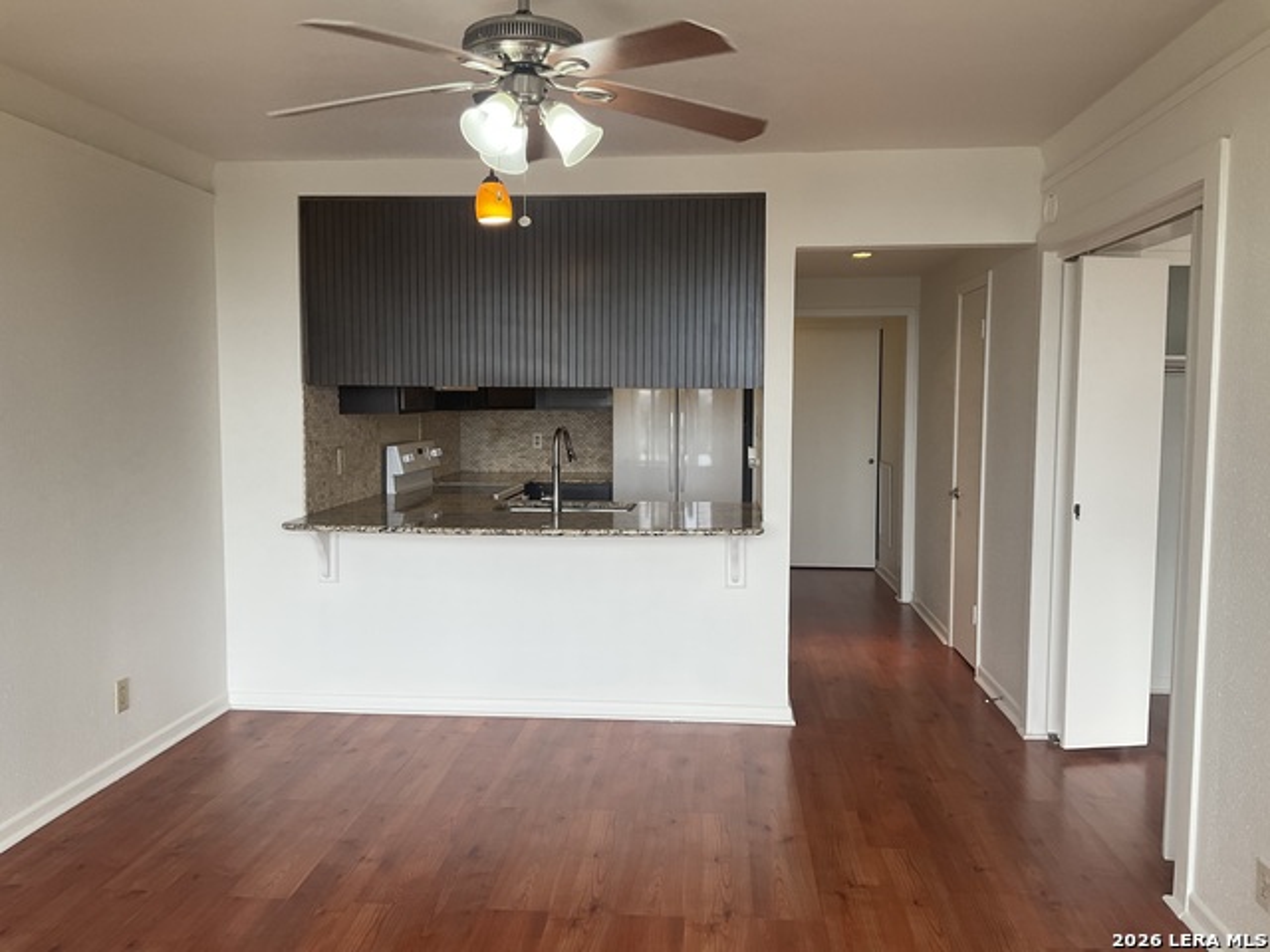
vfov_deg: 48.2
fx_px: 1064
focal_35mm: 29
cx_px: 635
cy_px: 476
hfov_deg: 61.7
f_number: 1.8
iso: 40
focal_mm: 3
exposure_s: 1/120
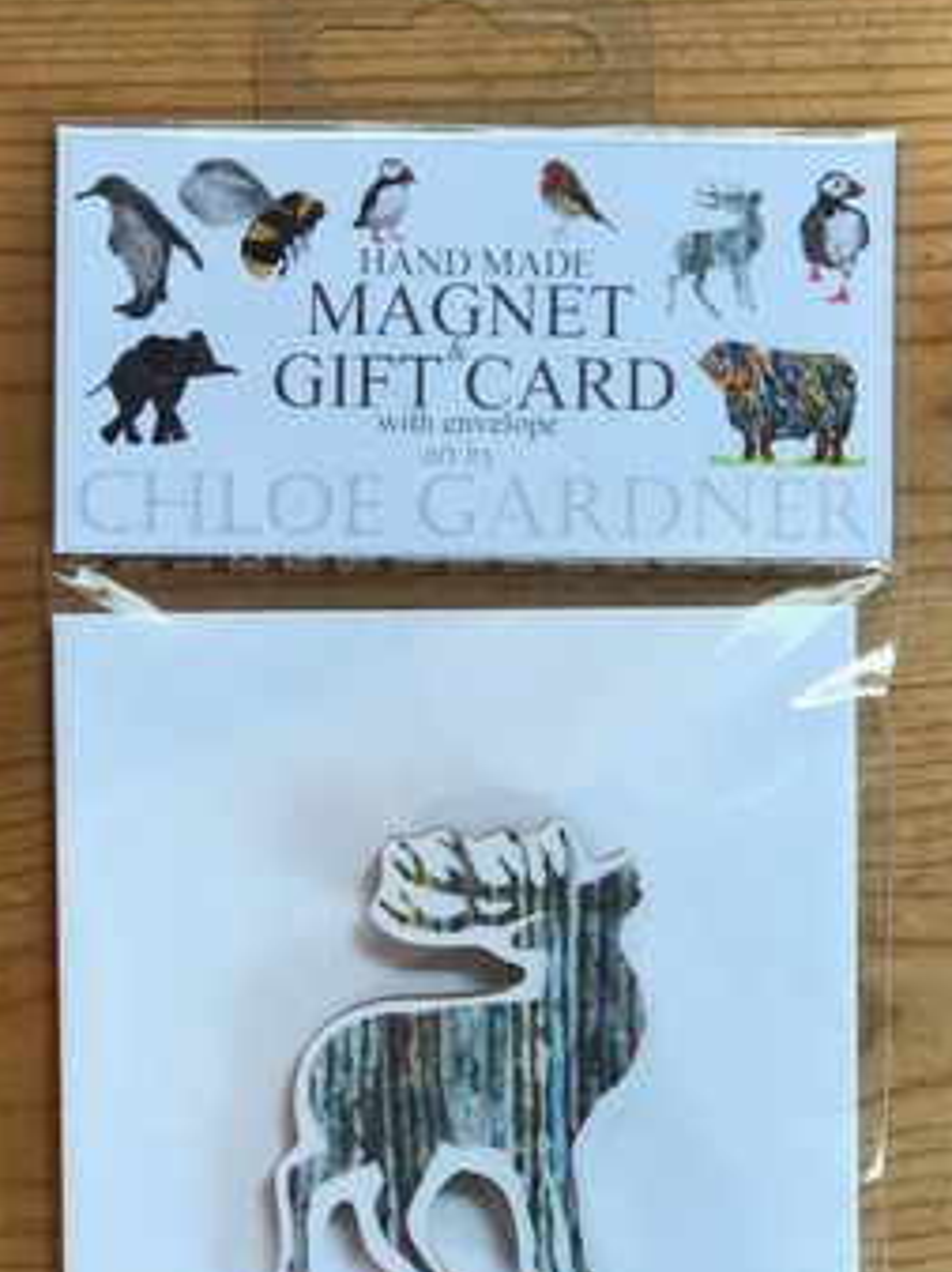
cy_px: 485
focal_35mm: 108
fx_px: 3965
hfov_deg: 13.7
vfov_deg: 18.2
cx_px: 414
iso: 80
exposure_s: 1/50
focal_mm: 6.6
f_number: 2.8
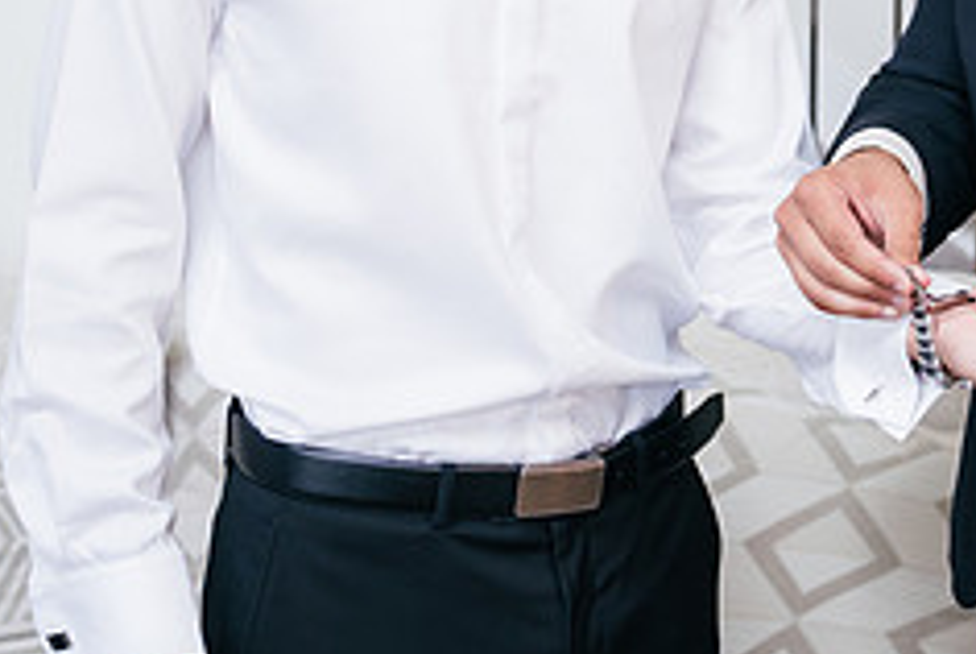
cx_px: 943
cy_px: -68
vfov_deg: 16.4
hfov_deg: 24.1
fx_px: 2199
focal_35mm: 81
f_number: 2.8
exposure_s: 1/160
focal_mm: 33
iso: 400
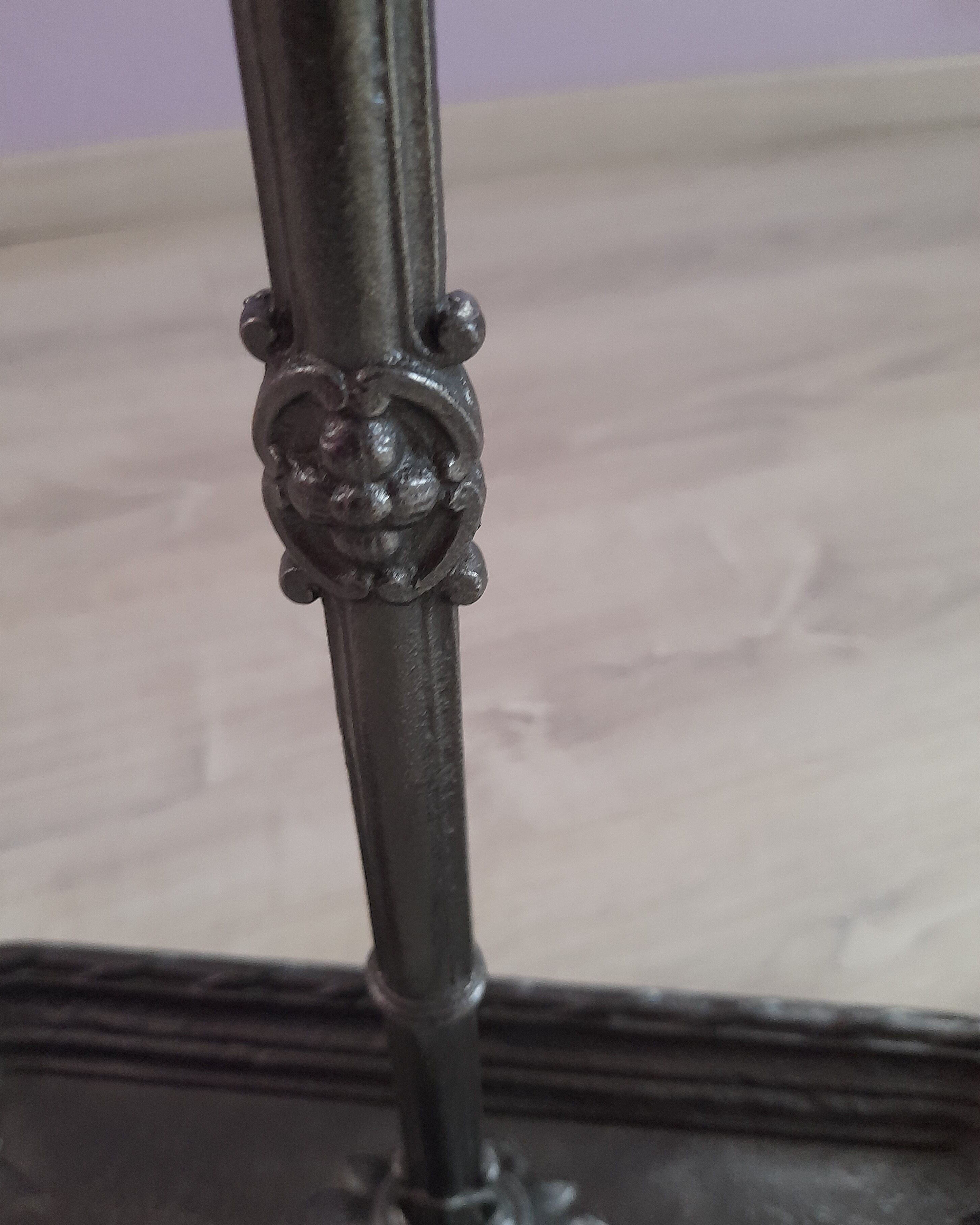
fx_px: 979
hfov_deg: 53.2
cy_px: 624
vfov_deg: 64.1
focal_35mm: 27
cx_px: 480
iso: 320
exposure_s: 1/50
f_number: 2
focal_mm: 4.6
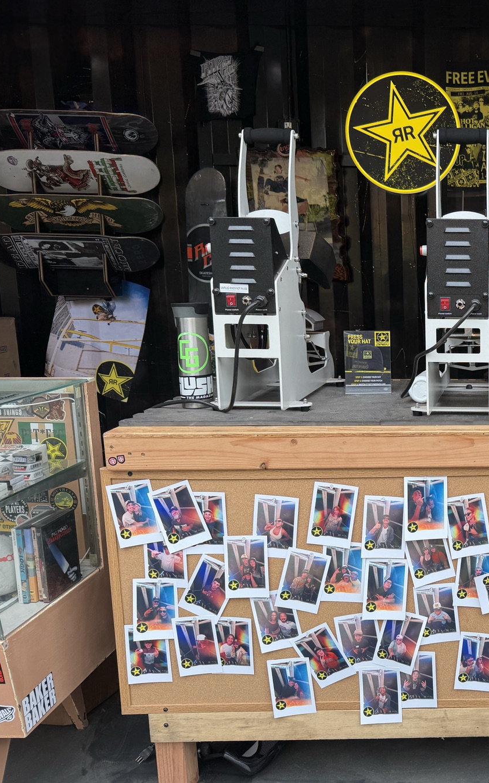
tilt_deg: -9.9
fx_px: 725
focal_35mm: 34
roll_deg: +1.1
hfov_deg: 33.3
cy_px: 391
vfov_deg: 56.7
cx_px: 516
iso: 80
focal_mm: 6.76
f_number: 1.78
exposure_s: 1/501
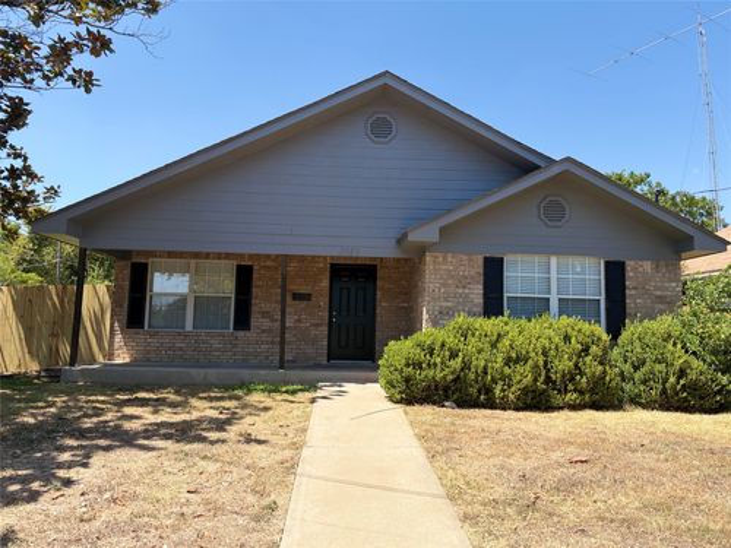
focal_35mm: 26
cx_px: 366
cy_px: 274
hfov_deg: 67.3
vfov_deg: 53.1
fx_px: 549
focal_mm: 5.96
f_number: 1.6
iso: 50
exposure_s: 1/2451
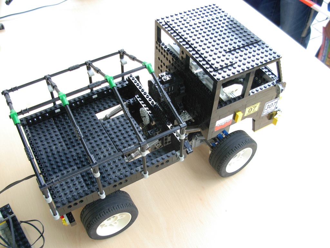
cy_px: 124
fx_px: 362
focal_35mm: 38
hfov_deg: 49.0
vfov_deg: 37.7
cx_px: 165
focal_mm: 6.3
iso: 79
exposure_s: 1/38
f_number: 2.9
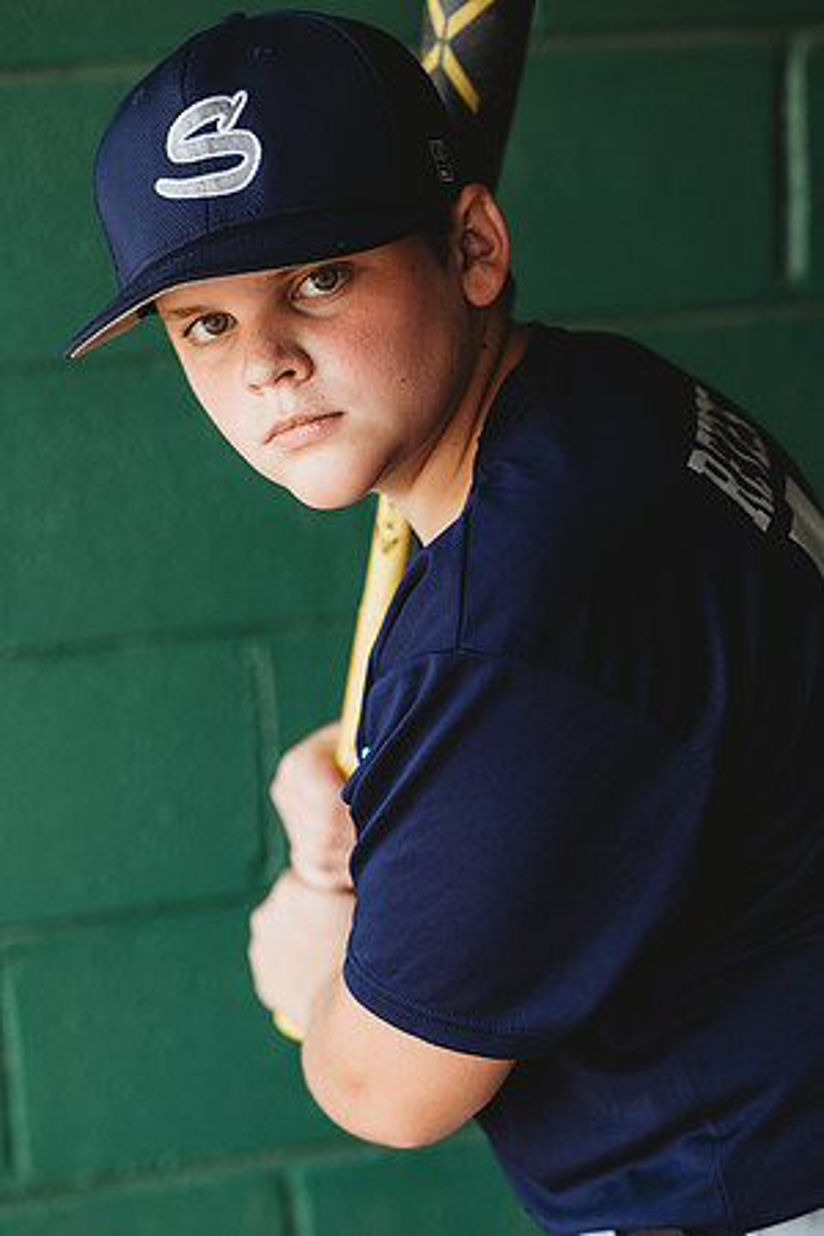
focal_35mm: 85
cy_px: 618
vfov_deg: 23.9
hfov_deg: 16.1
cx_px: 412
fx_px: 2918
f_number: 2.8
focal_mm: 85
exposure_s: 1/80
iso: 100
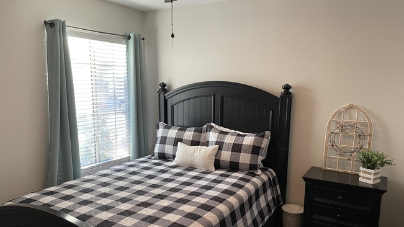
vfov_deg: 40.0
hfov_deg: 66.1
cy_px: 136
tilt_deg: -9.4
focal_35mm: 29
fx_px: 311
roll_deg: -1.0
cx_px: 198
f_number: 1.6
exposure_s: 1/60
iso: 160
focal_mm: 4.2
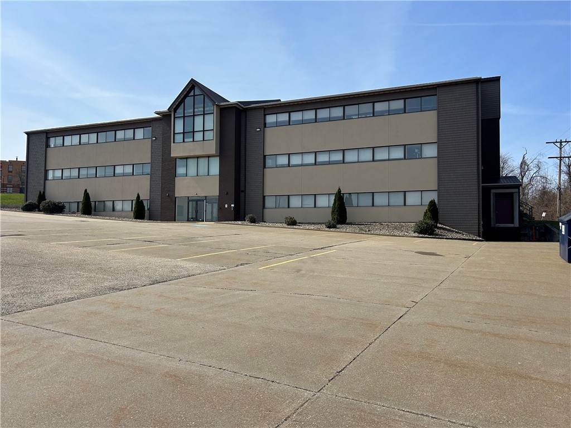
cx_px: 286
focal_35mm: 26
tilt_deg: +2.6
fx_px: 429
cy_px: 214
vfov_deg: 53.1
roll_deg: -0.7
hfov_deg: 67.3
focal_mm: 5.7
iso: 50
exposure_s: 1/5076
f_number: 1.5
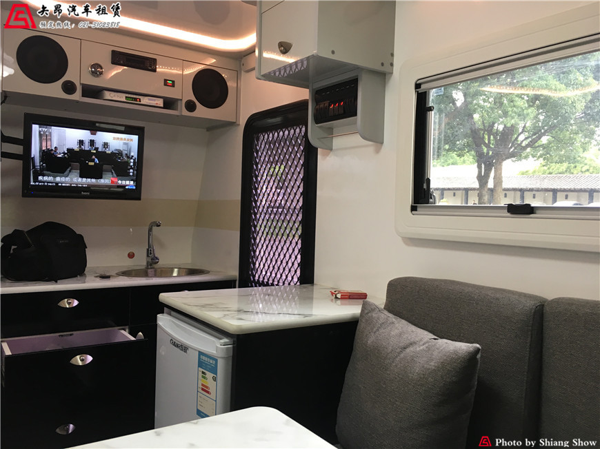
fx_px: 503
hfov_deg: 61.7
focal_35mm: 29
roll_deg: -2.8
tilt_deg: -4.1
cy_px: 224
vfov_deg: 48.2
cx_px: 300
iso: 64
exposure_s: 1/33
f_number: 2.2
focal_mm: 4.15
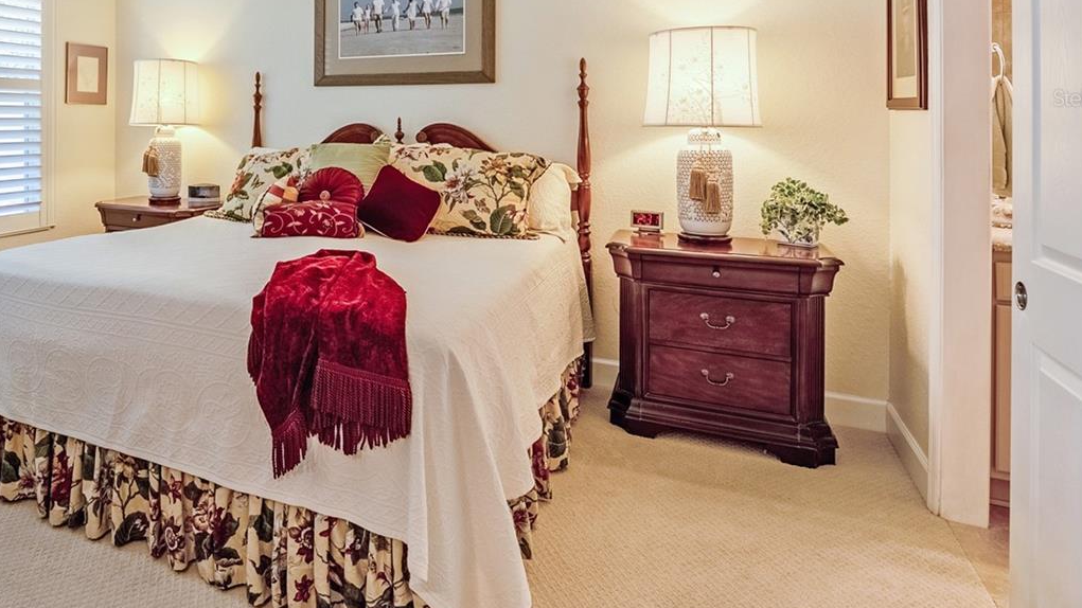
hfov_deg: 74.3
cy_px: 97
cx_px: 300
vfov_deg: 46.2
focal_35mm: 23
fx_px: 660
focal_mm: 14
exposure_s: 1/2500
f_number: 3.5
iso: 1600
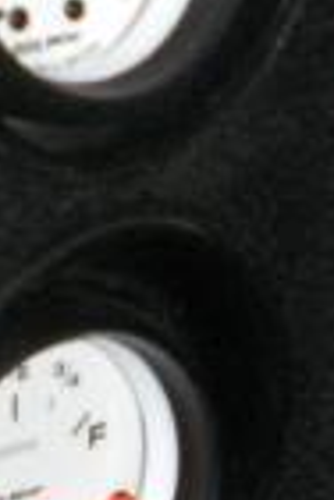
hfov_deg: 6.1
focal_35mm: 225
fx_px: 3131
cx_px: 448
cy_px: 67
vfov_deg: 9.1
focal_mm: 6.3
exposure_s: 1/60
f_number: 3.1
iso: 200
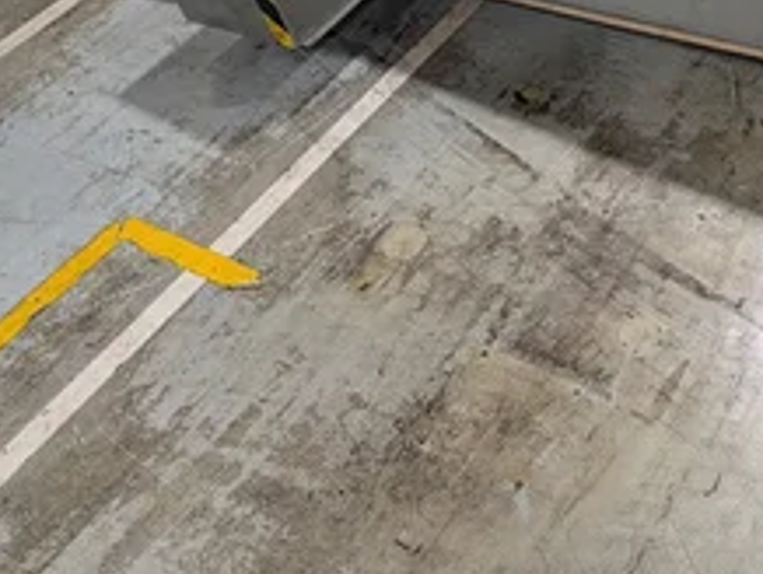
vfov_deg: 32.6
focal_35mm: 44
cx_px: 686
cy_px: 187
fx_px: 971
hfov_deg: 39.8
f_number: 1.68
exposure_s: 1/1214
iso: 798
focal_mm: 6.9
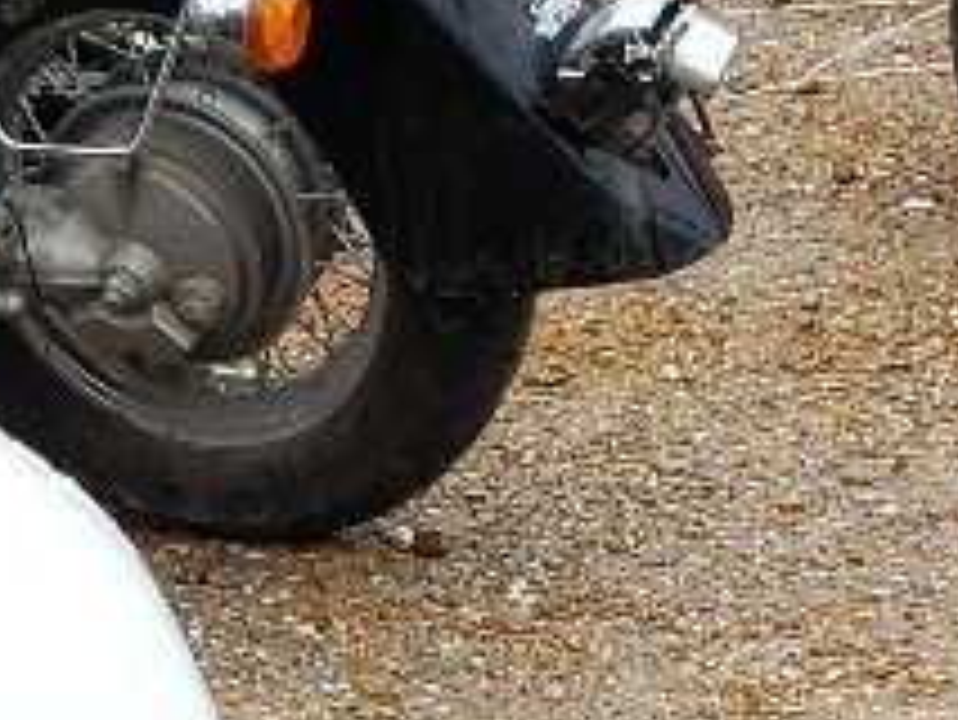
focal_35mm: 195
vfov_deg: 7.1
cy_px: 1809
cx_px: 513
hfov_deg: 10.1
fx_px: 5400
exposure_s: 1/303
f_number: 1.5
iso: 50
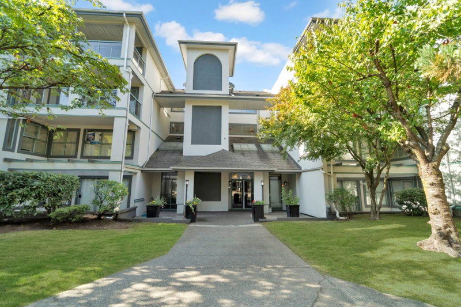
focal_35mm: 15
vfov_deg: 77.3
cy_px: 154
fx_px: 192
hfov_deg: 100.4
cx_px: 230
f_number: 8
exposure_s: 1/125
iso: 400
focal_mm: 10
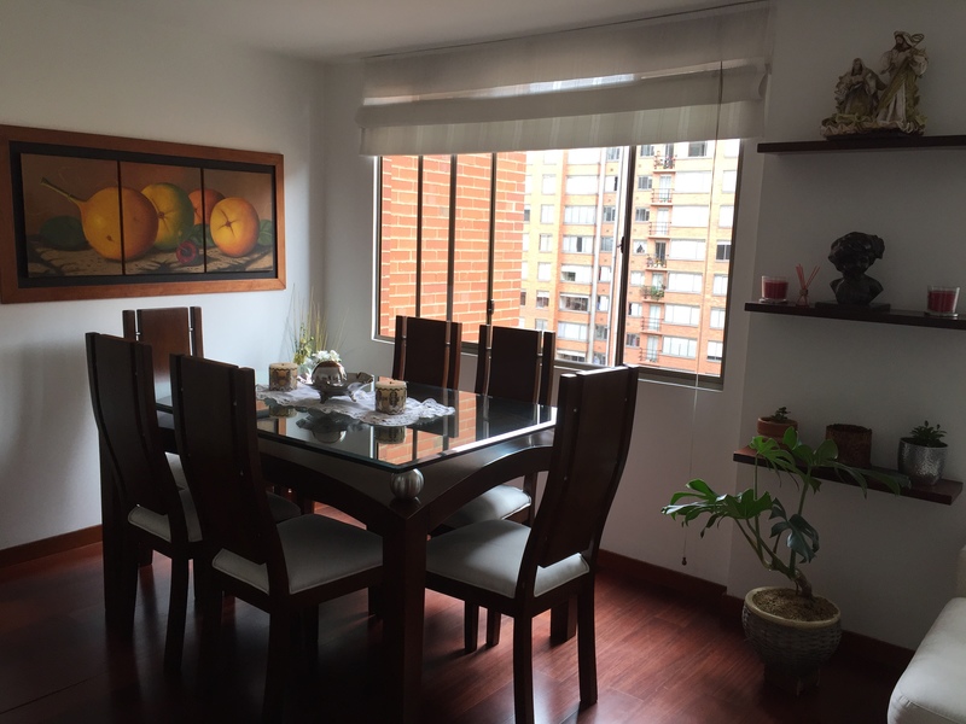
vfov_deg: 48.2
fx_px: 809
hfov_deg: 61.7
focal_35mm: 29
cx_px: 483
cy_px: 362
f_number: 2.2
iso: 50
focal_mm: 4.15
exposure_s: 1/120
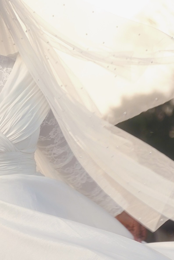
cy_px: 143
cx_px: 1
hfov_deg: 7.6
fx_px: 1298
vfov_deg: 11.5
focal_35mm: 179
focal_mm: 52
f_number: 2.8
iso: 500
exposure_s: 1/250
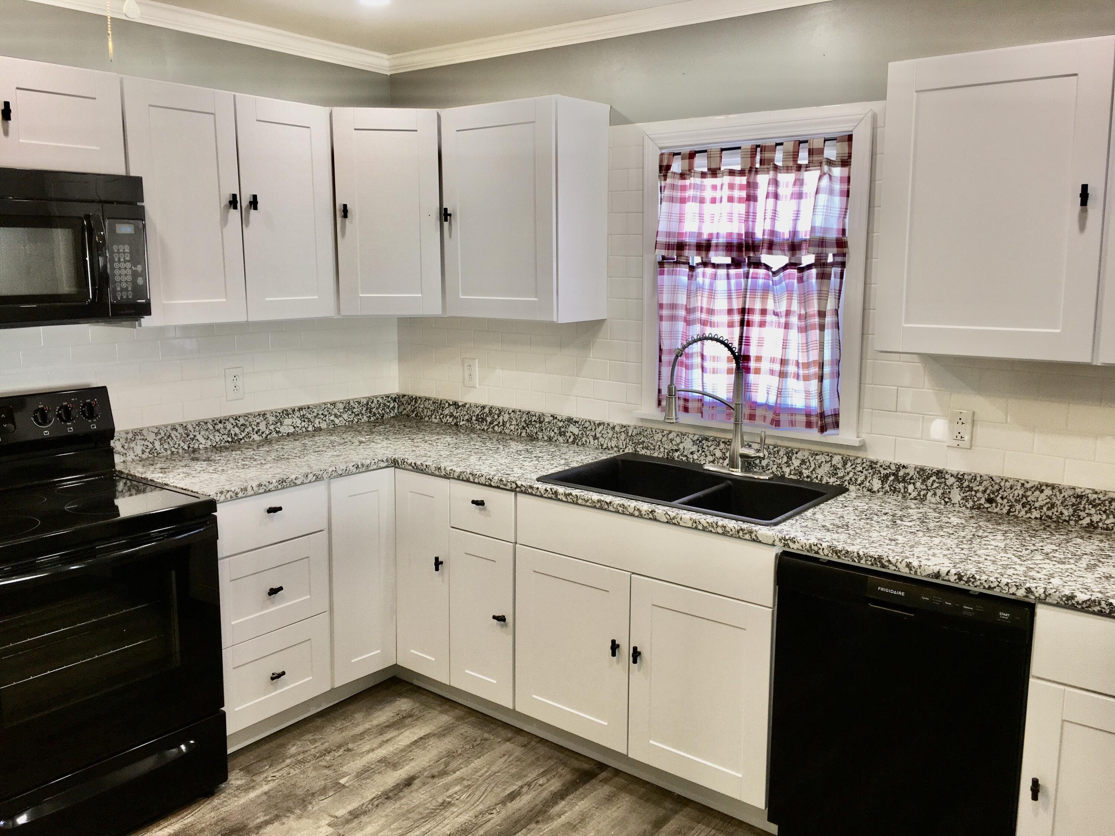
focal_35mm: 29
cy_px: 418
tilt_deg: -8.9
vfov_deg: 48.2
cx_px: 558
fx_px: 934
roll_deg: -0.5
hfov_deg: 61.7
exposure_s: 1/30
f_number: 2.2
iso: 25
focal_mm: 4.15
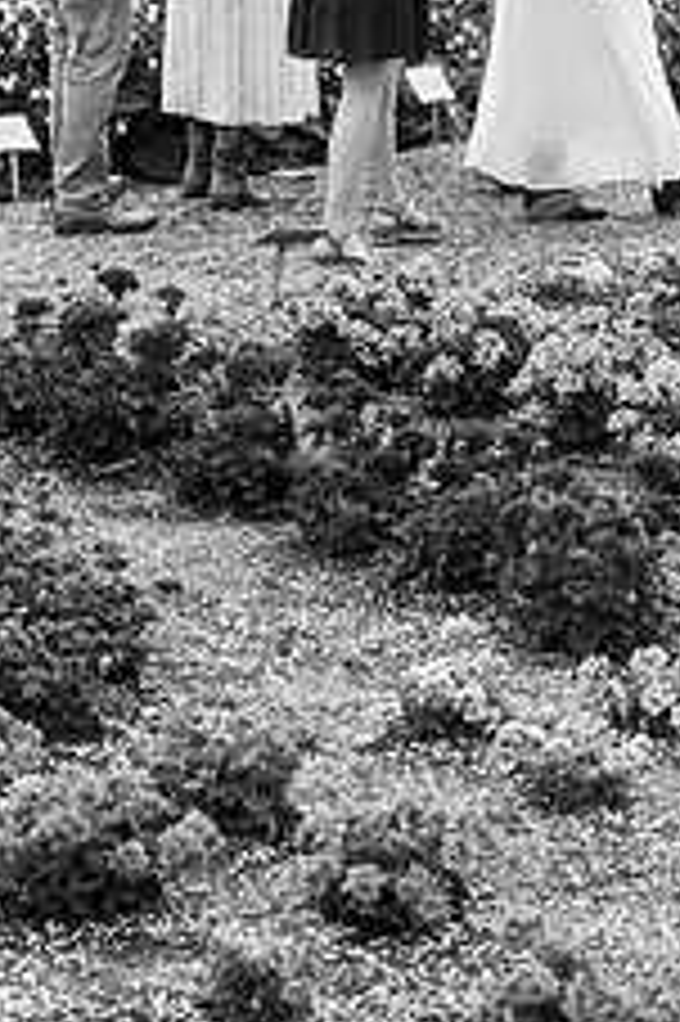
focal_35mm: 147
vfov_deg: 13.8
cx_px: 486
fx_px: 4171
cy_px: 90
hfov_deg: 9.3
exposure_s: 1/200
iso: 2500
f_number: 5.6
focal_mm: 74
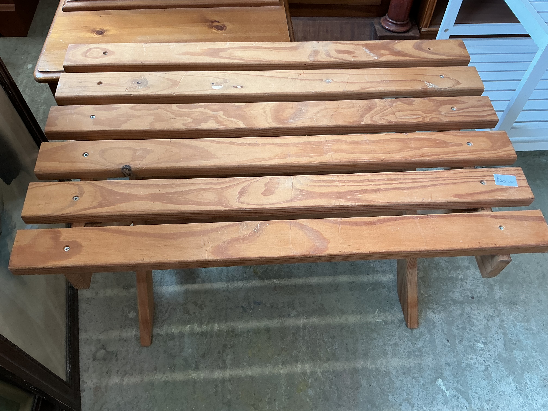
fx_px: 459
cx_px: 274
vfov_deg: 48.2
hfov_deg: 61.7
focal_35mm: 29
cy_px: 206
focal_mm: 3
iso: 40
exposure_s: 1/60
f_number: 1.8
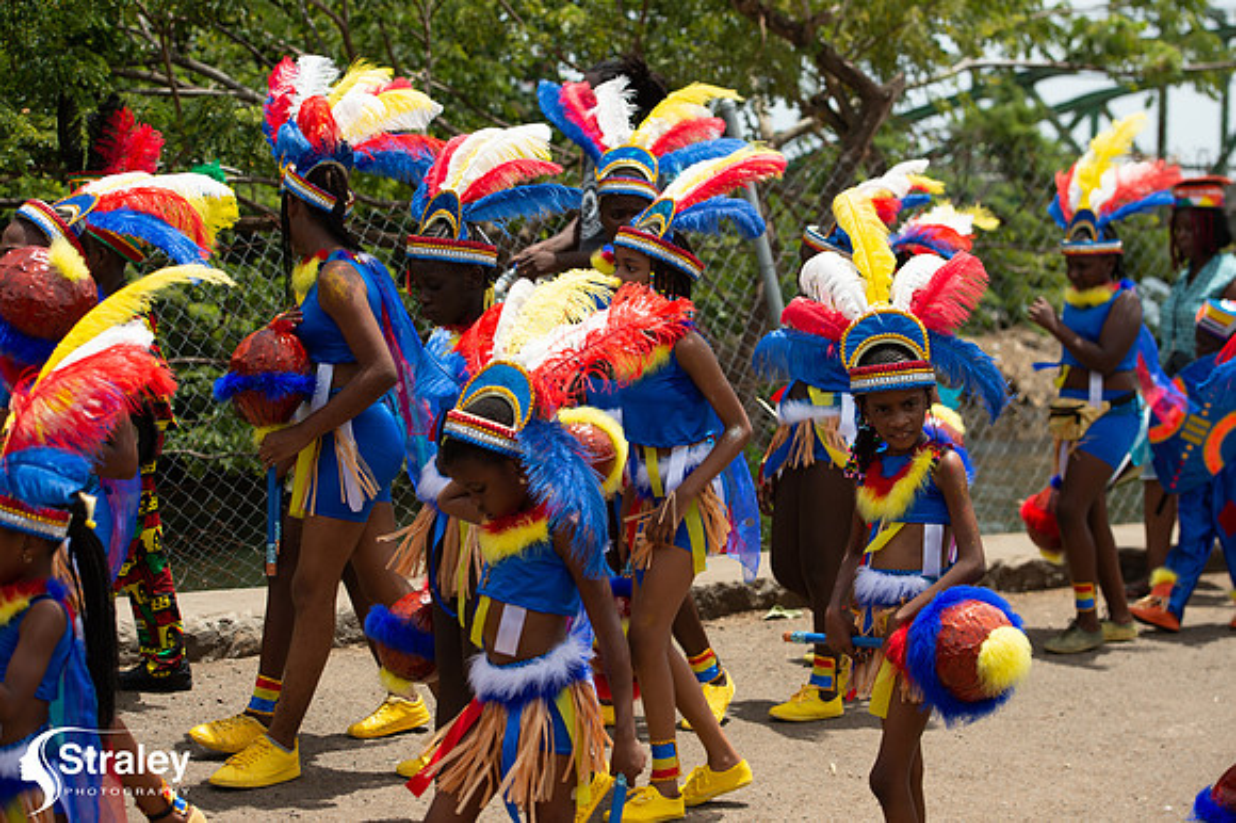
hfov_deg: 28.9
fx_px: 2402
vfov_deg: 19.4
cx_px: 618
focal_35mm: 70
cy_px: 412
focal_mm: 70
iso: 100
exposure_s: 1/500
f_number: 5.6
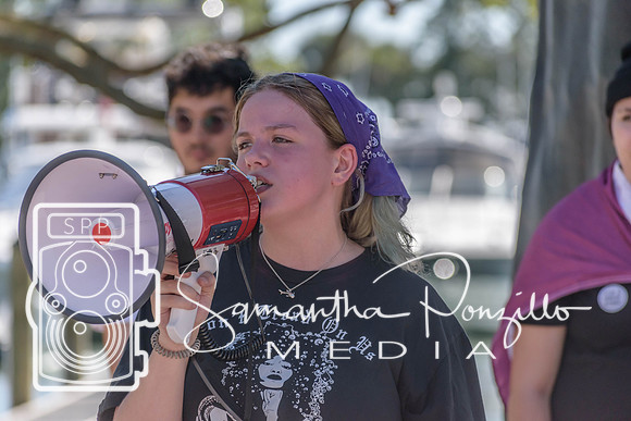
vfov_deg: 5.2
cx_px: 316
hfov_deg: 7.8
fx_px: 4602
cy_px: 210
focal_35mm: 262
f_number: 5
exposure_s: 1/1600
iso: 400
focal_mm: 175
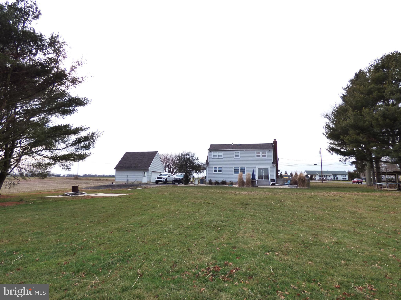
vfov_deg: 66.0
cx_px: 200
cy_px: 150
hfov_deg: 81.7
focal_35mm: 20
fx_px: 232
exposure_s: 1/400
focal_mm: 3.58
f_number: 2.8
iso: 160
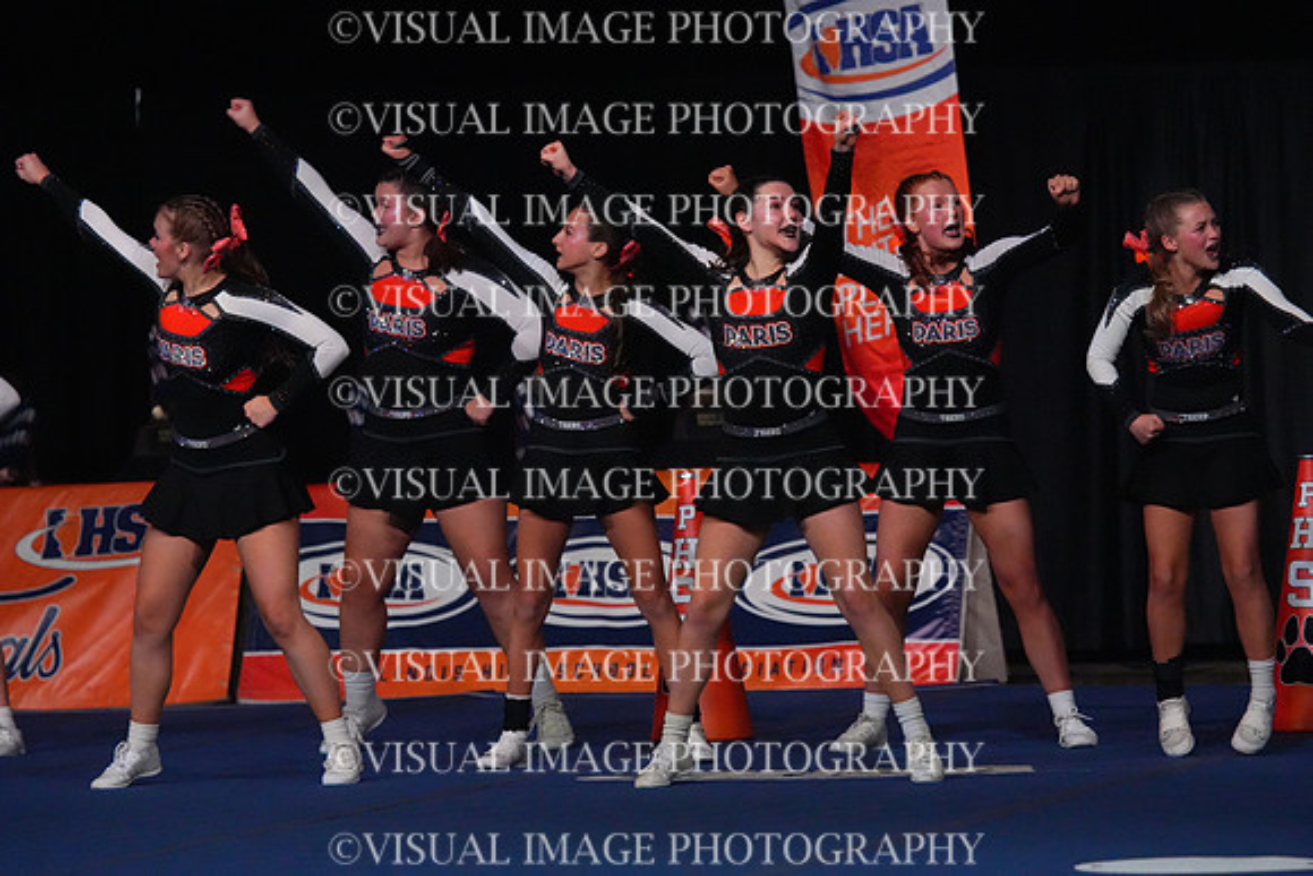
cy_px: 438
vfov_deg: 5.9
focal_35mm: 235
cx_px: 656
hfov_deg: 8.8
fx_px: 8573
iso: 16000
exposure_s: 1/1250
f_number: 5.6
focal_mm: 235
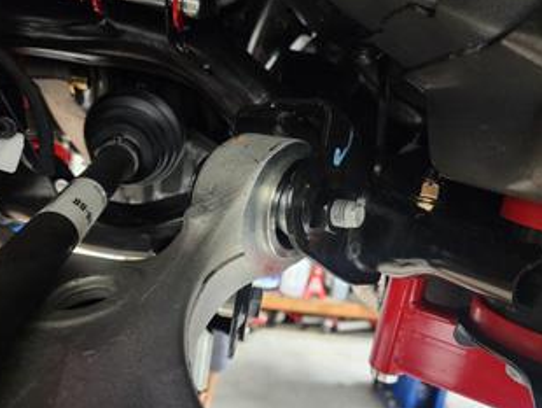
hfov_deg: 67.2
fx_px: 407
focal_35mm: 26
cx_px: 252
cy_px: 222
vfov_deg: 53.1
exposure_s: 1/40
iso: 640
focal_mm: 6.4
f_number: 1.8
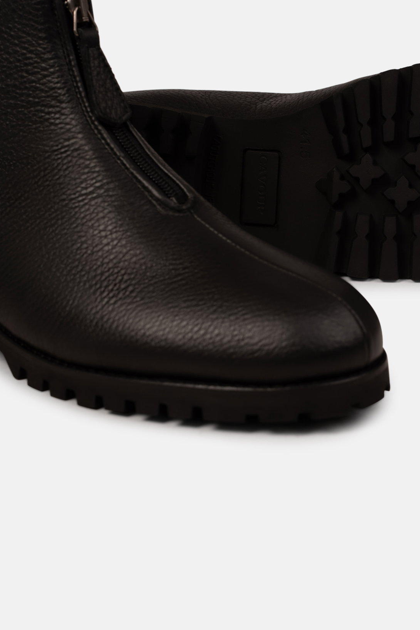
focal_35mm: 107
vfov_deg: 19.1
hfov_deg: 12.8
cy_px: 248
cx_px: 265
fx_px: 1872
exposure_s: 1/125
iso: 100
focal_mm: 73
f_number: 8
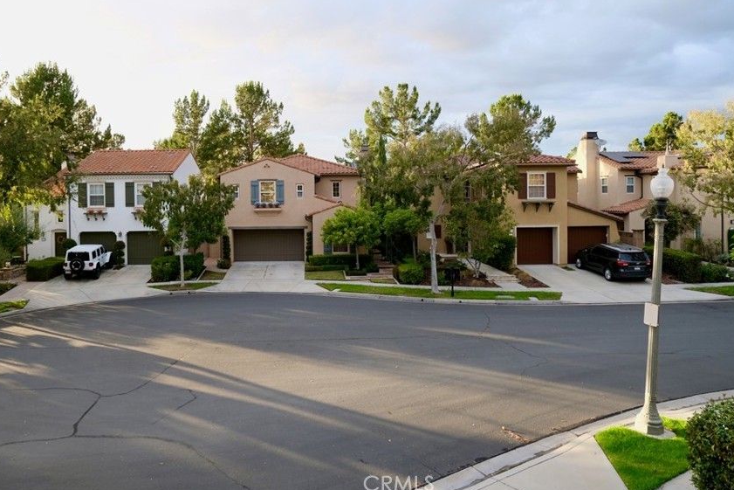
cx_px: 309
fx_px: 571
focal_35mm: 28
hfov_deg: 65.1
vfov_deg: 46.2
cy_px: 198
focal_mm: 15
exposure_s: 1/120
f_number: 4.5
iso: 320
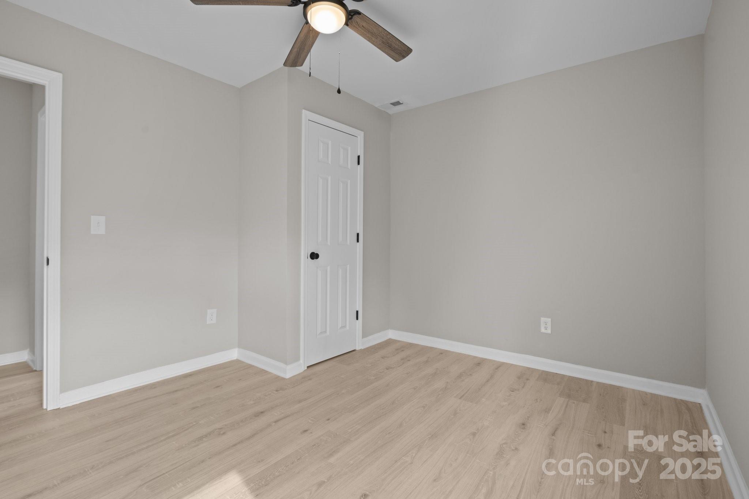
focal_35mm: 16
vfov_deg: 73.7
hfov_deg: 96.7
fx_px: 333
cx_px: 374
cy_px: 250
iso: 320
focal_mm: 16
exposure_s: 1/5
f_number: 8
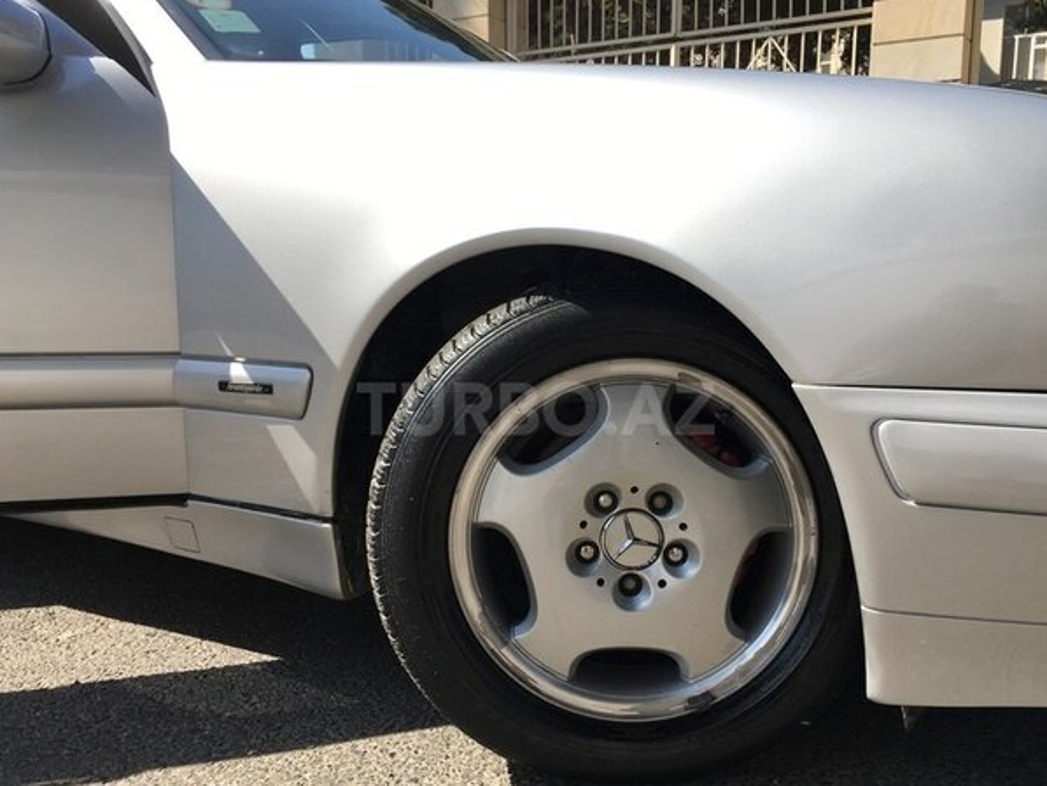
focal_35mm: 32
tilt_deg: -9.2
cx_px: 536
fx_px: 968
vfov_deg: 44.2
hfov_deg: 56.8
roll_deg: +0.2
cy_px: 409
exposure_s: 1/810
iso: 25
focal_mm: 4.15
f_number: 2.2
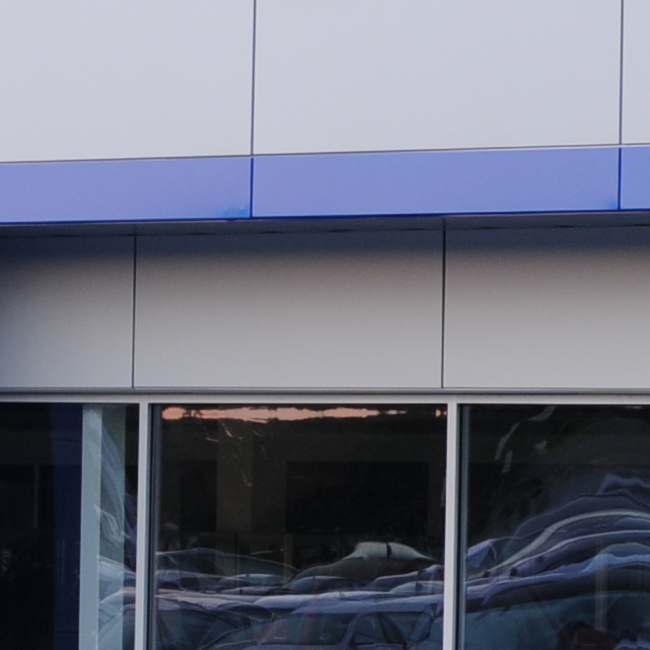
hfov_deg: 6.0
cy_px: 370
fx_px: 6156
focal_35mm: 290
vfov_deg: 6.0
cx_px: -365
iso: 200
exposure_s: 1/60
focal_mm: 35
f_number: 4
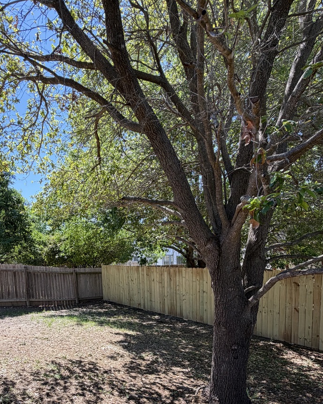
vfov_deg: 69.7
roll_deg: +2.7
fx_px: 275
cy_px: 281
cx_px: 118
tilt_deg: -6.6
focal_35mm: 23
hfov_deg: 59.9
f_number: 2.2
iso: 50
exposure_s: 1/220
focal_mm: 2.22
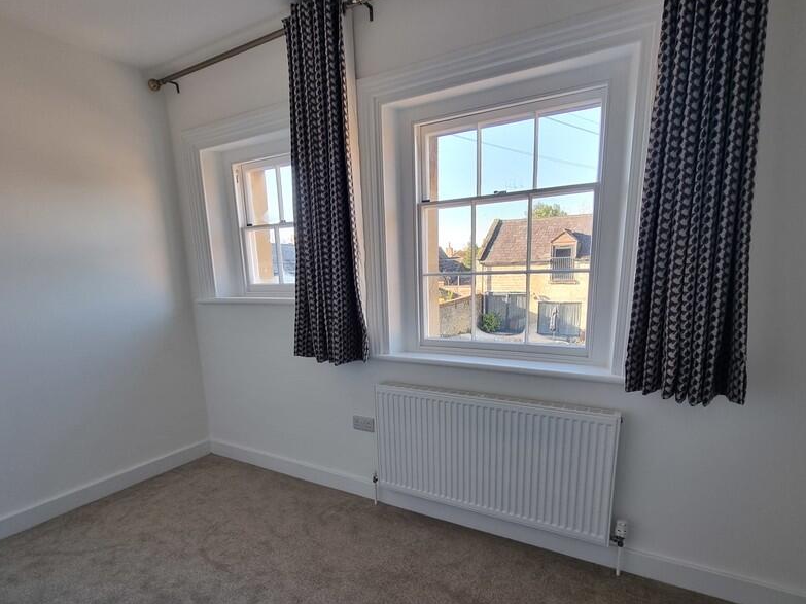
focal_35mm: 17
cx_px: 412
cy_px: 375
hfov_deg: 91.0
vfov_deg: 73.5
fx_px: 396
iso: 80
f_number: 2.2
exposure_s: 1/100
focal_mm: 2.2
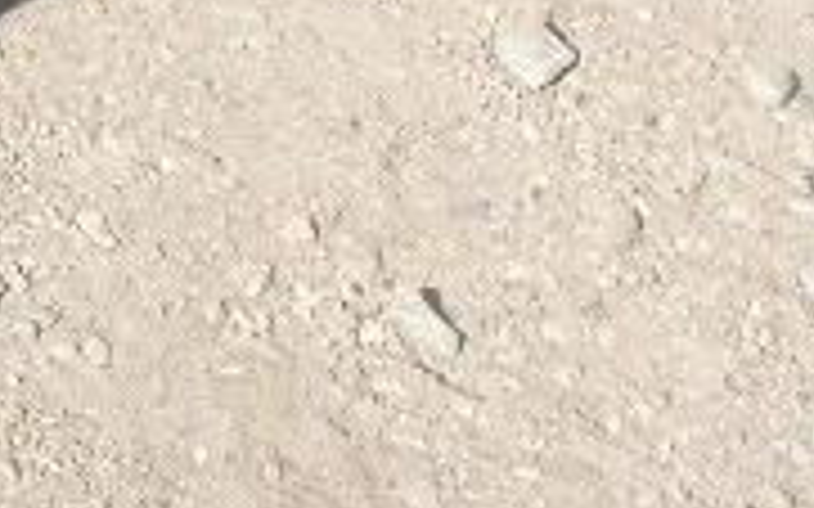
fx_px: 3659
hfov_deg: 11.9
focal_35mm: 165
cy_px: -346
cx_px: -535
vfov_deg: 7.7
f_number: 9.6
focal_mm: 7.9
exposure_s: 1/60
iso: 80
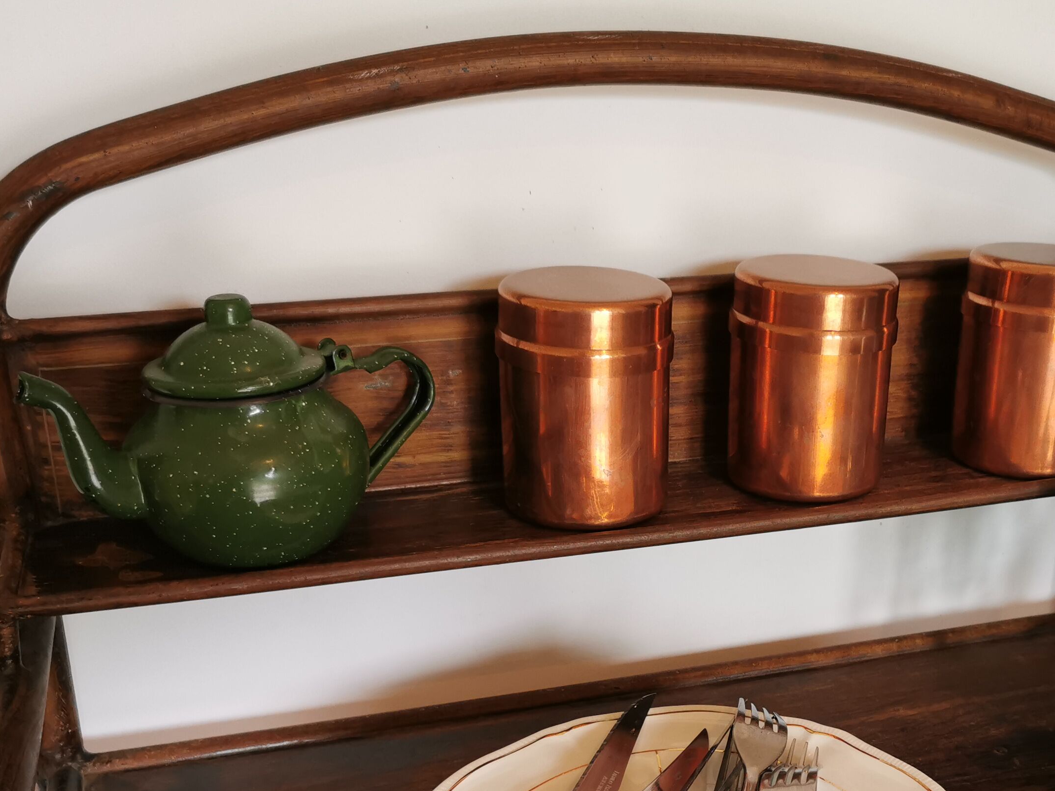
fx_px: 1402
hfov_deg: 40.8
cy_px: 618
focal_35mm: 46
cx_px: 685
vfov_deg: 30.8
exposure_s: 1/60
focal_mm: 5.56
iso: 160
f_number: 1.6
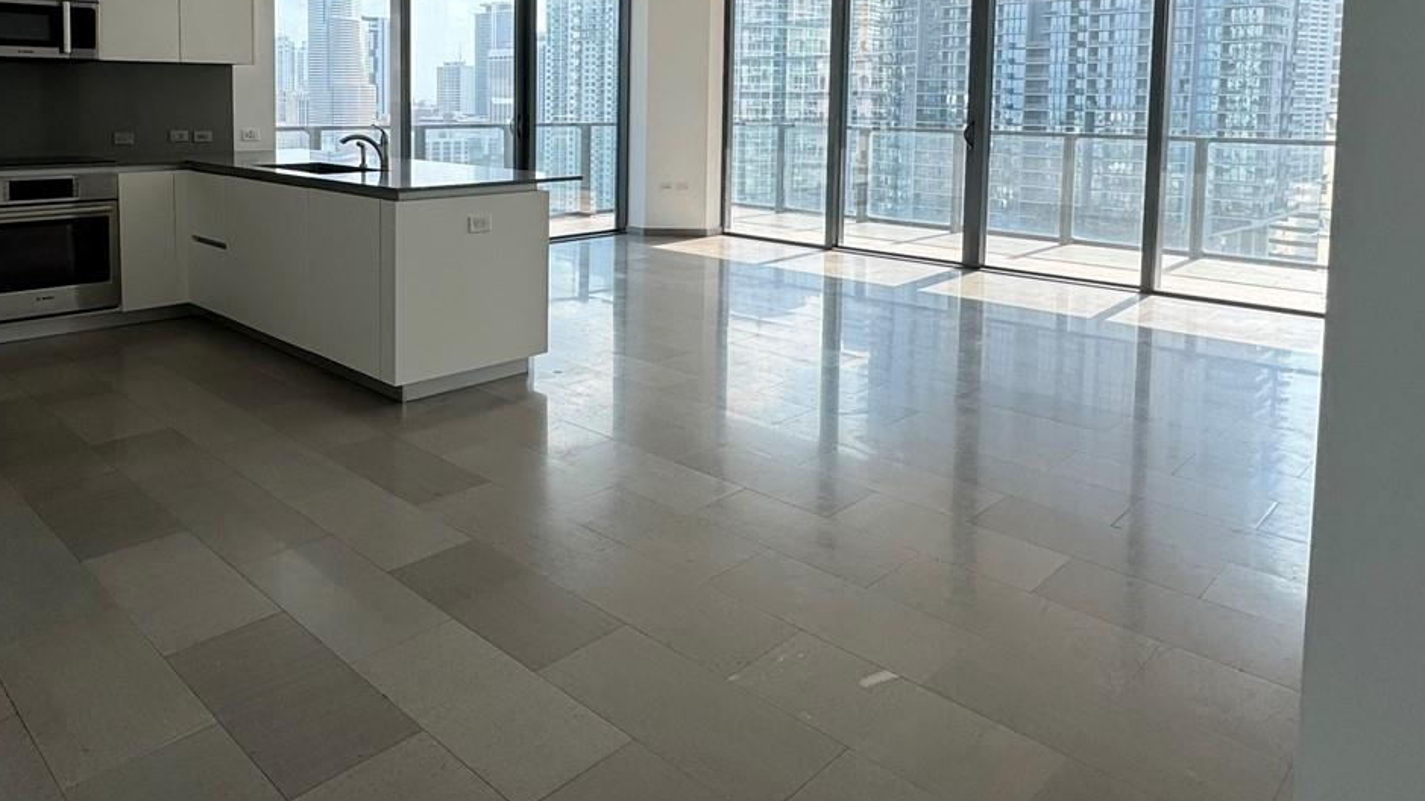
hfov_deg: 70.8
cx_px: 540
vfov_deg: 42.4
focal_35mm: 26
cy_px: 162
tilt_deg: -4.3
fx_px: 982
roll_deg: +0.1
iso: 40
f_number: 2.2
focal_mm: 2.22
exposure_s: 1/356
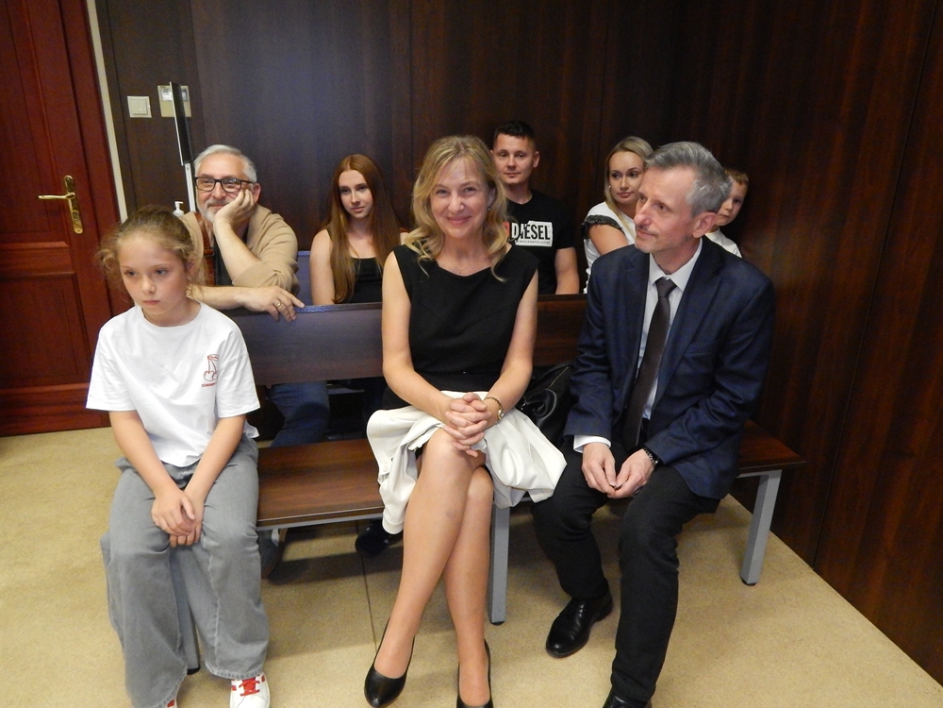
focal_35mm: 25
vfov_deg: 54.9
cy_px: 354
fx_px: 681
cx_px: 472
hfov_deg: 69.4
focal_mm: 4.5
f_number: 3.1
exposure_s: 1/50
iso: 800
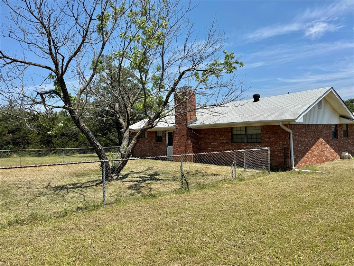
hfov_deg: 71.6
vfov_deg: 56.8
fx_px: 245
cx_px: 177
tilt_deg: -1.3
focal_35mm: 24
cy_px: 133
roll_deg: +1.7
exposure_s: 1/4310
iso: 80
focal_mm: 6.76
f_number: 1.78
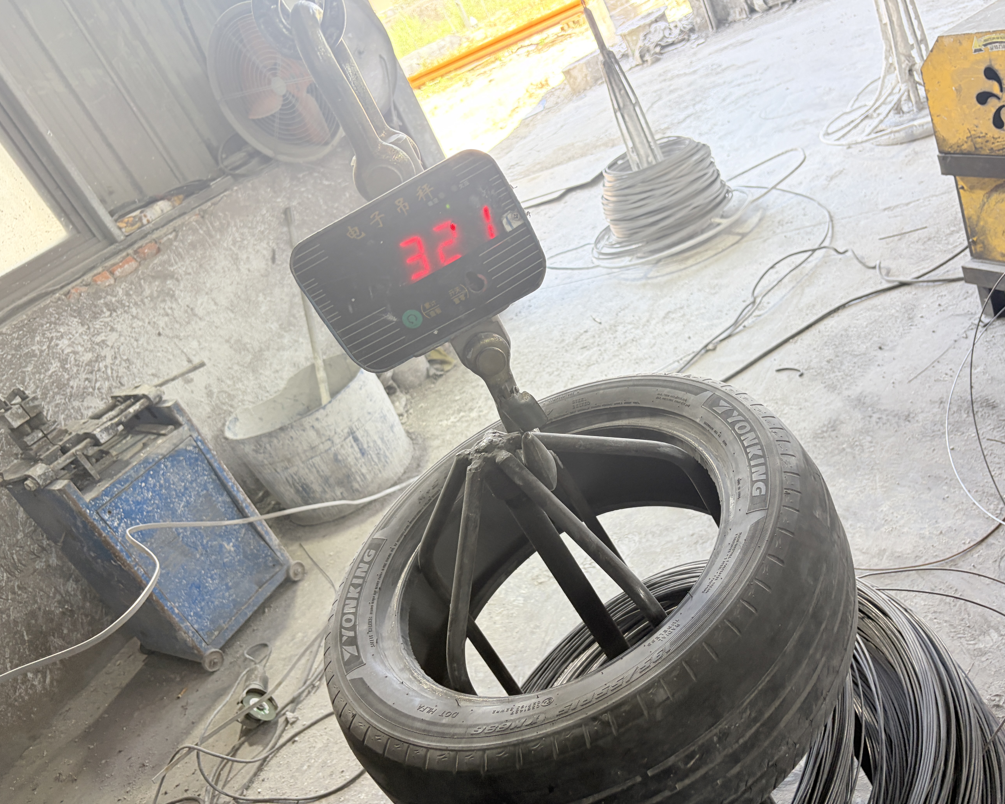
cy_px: 390
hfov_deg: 62.1
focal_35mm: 28
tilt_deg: -24.0
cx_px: 546
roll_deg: +26.9
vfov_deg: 51.5
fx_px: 833
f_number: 1.6
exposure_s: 1/100
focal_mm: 5.96
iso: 80
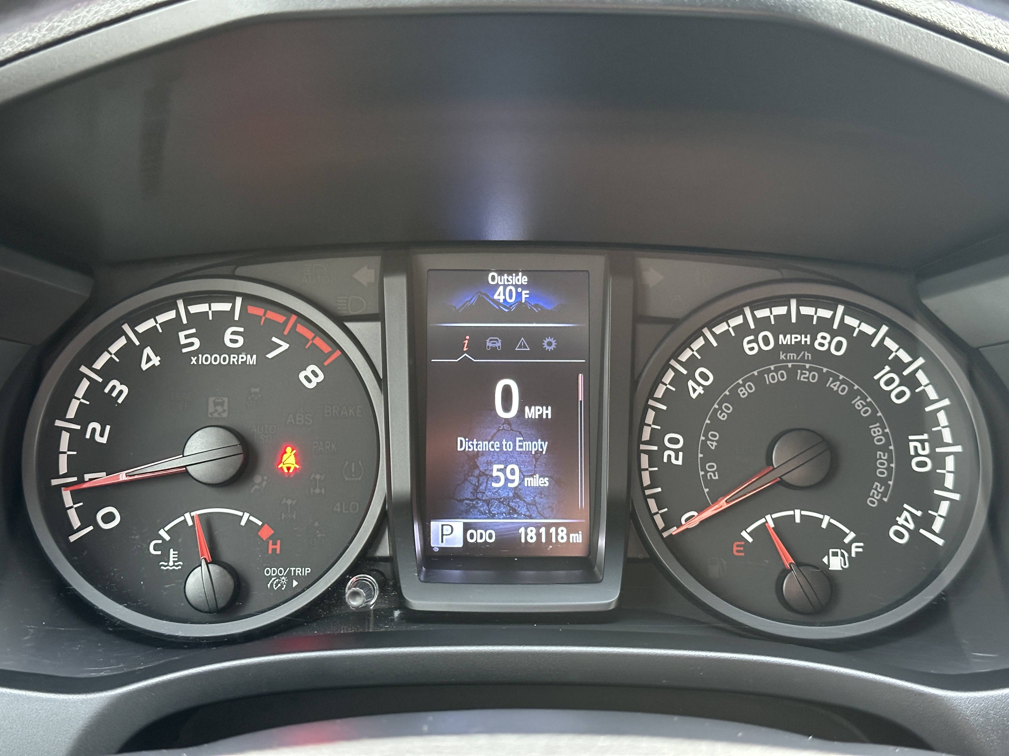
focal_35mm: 48
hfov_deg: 39.7
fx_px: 1399
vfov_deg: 30.3
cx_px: 504
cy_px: 378
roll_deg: +1.8
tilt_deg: -14.9
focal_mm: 6.86
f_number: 1.78
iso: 500
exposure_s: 1/38
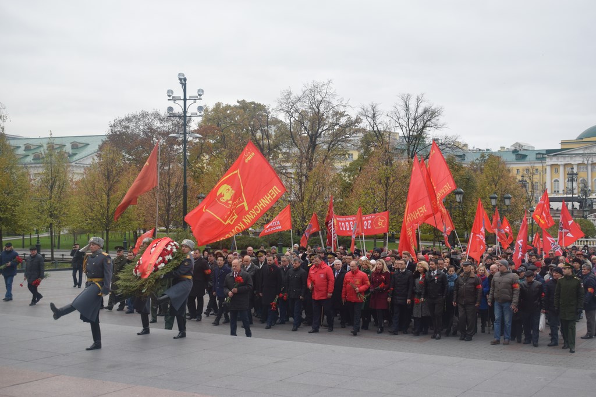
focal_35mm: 48
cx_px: 298
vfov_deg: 28.1
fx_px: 795
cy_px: 198
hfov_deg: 41.1
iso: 400
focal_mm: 32
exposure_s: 1/160
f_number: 6.3
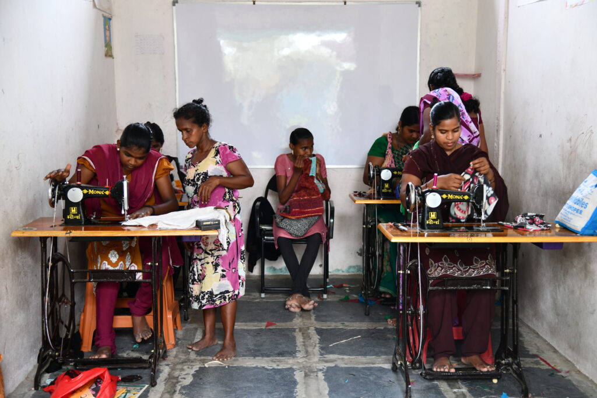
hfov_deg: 42.7
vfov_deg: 29.3
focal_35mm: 46
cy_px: 199
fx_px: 763
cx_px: 298
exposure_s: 1/60
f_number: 4
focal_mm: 46
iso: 640
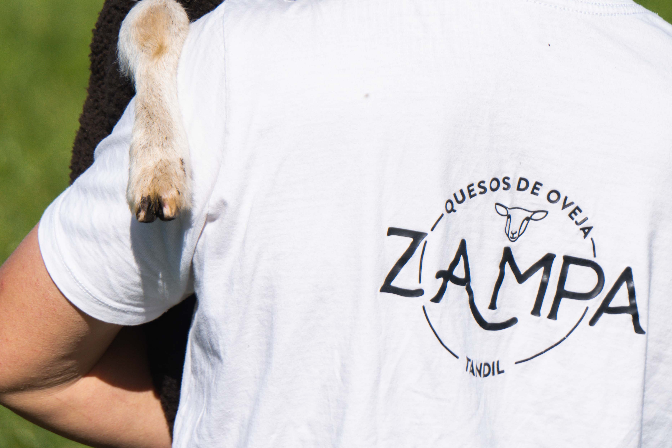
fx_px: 6999
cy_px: -57
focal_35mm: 375
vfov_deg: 3.7
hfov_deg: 5.5
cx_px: 357
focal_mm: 156
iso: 100
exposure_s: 1/640
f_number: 5.6
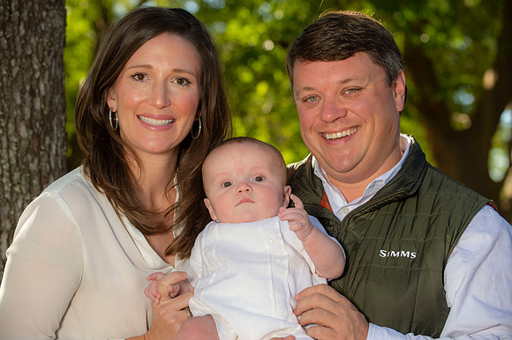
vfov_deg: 14.4
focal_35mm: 95
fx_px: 1350
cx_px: 256
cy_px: 170
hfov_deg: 21.5
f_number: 8
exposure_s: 1/250
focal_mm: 95
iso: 200
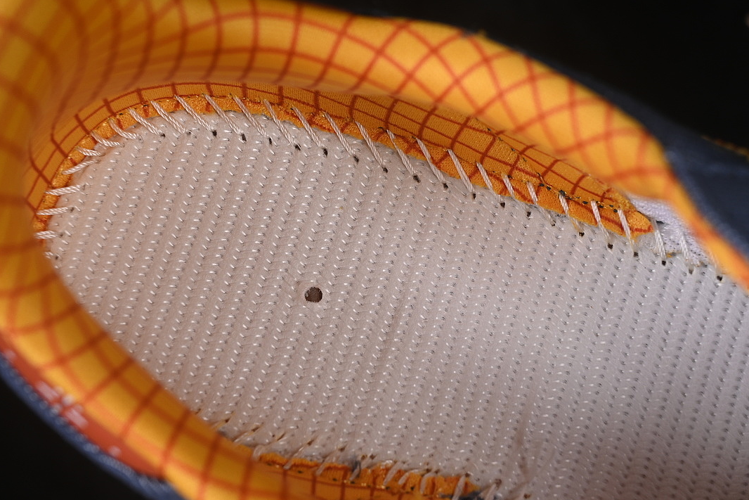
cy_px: 252
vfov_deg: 18.0
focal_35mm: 76
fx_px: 1581
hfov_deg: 26.6
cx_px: 374
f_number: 8
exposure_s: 1/80
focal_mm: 50
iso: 160
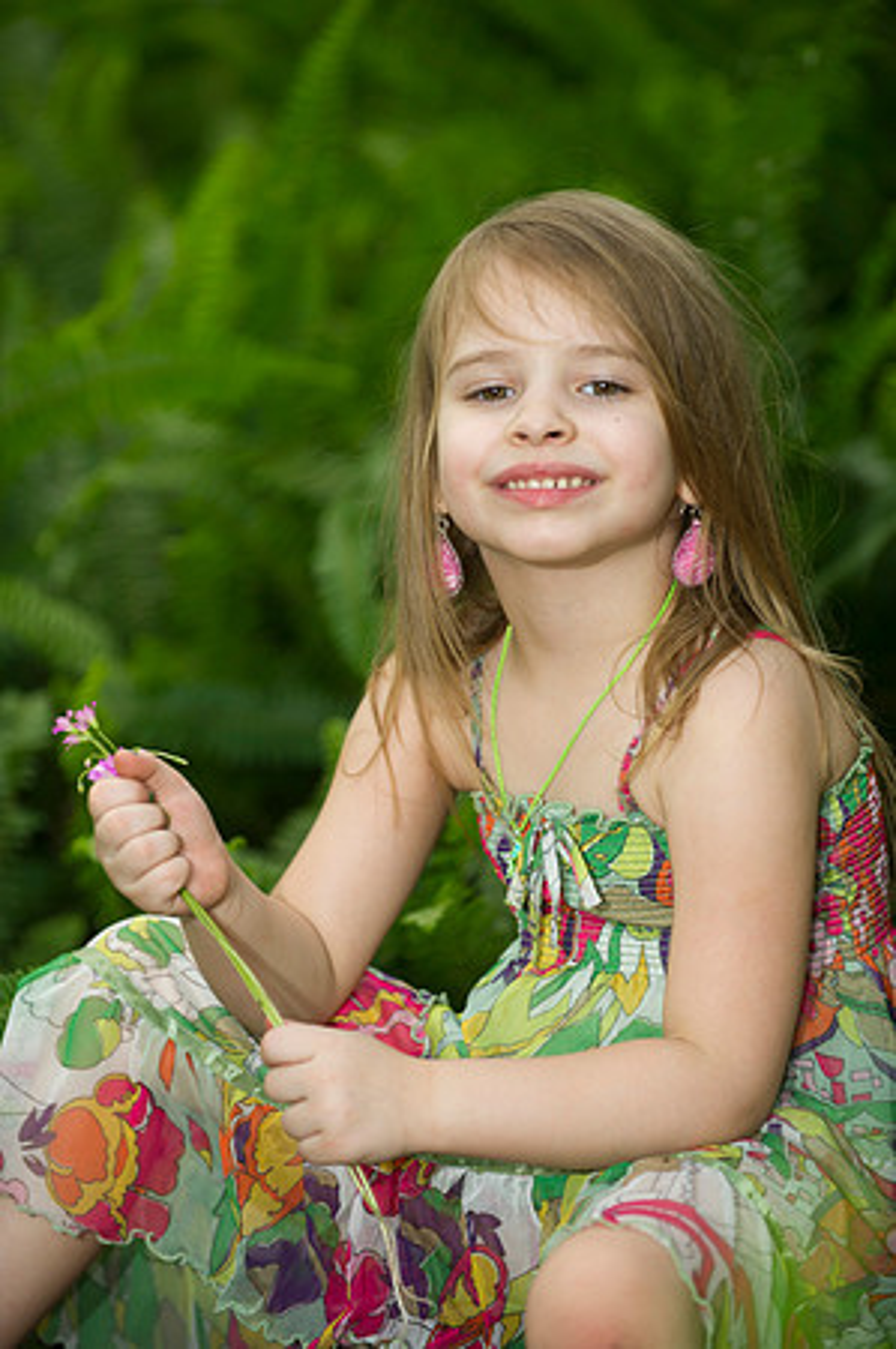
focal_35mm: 150
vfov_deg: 13.7
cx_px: 448
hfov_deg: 9.1
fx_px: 5613
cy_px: 674
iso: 200
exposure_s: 1/200
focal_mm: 150
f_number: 3.2
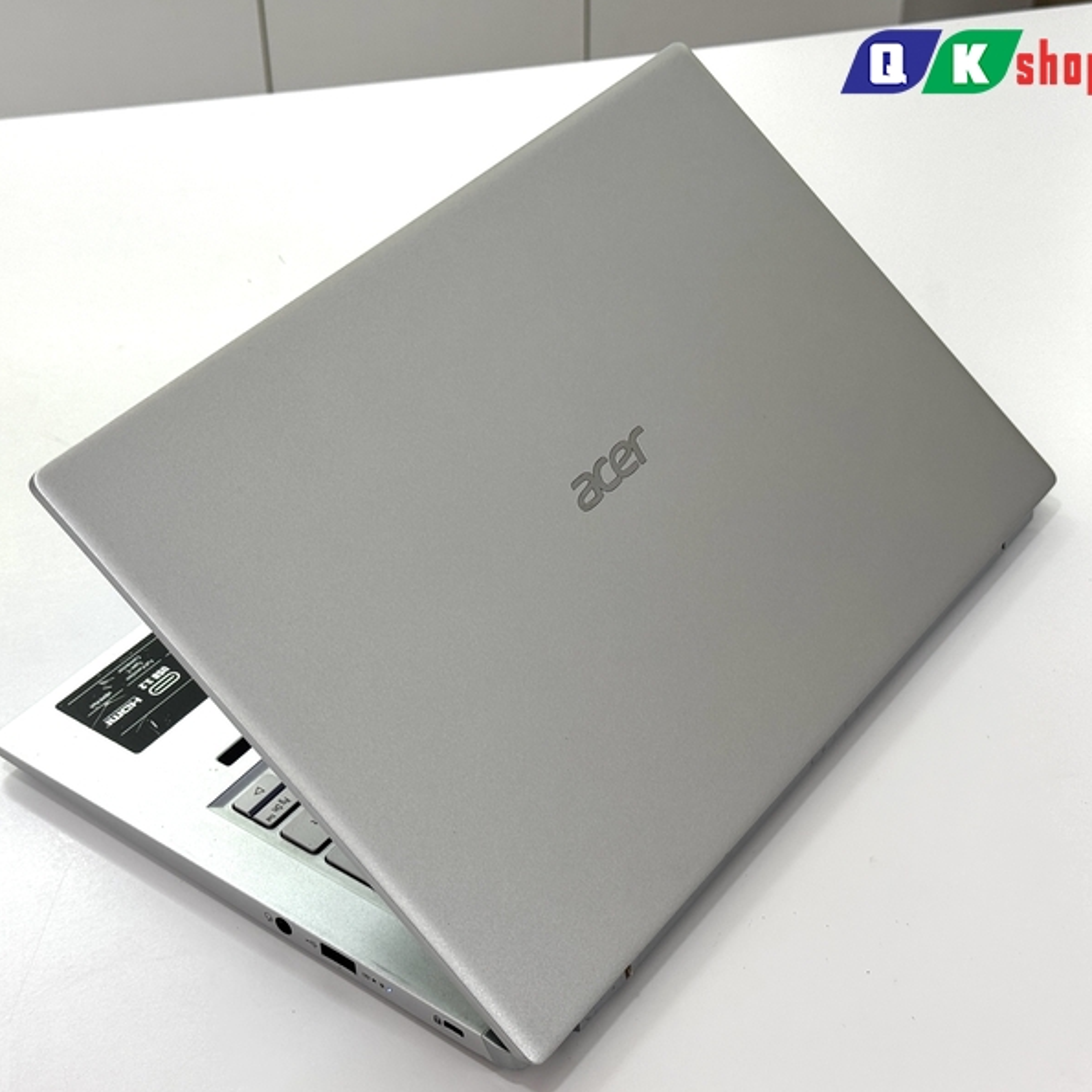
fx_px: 2034
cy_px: 549
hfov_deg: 30.0
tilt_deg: -38.4
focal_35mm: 57
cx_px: 490
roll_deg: +3.1
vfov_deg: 30.0
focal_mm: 6.76
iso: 50
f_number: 1.78
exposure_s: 1/127
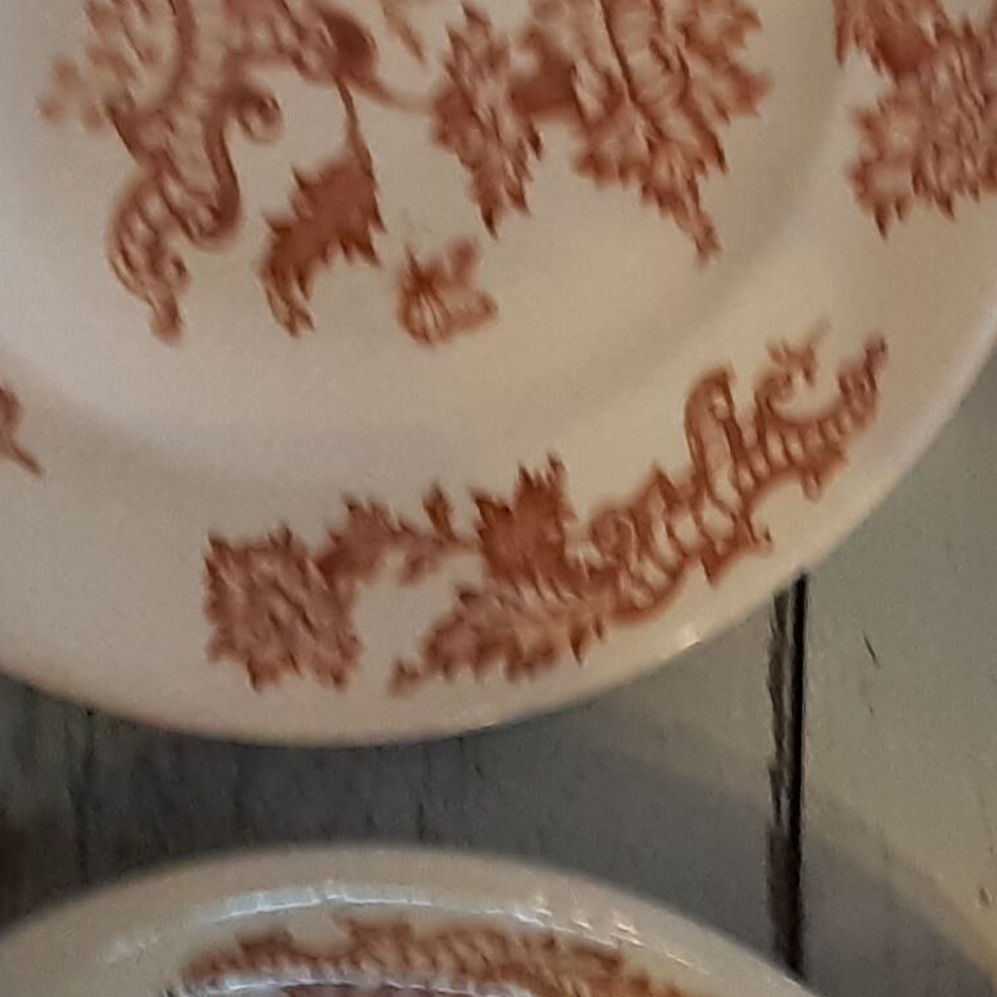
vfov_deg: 39.4
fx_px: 1271
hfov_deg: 36.0
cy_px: 76
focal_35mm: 39
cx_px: 1114
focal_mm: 1.13
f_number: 2.2
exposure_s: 1/25
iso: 200
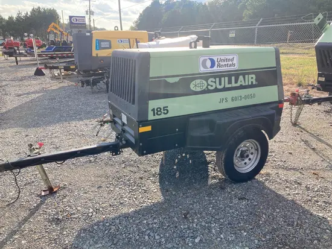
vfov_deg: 49.8
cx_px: 166
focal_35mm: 28
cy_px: 124
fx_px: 269
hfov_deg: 63.4
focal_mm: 3.99
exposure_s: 1/842
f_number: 1.8
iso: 20
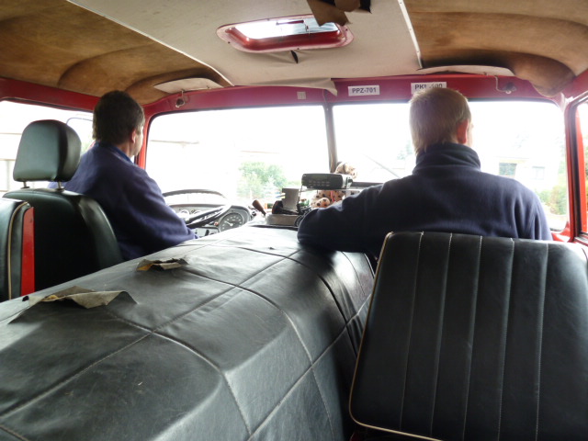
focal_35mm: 25
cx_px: 294
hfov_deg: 69.4
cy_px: 220
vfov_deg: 54.9
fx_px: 425
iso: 100
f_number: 3.3
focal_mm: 4.1
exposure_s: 1/30
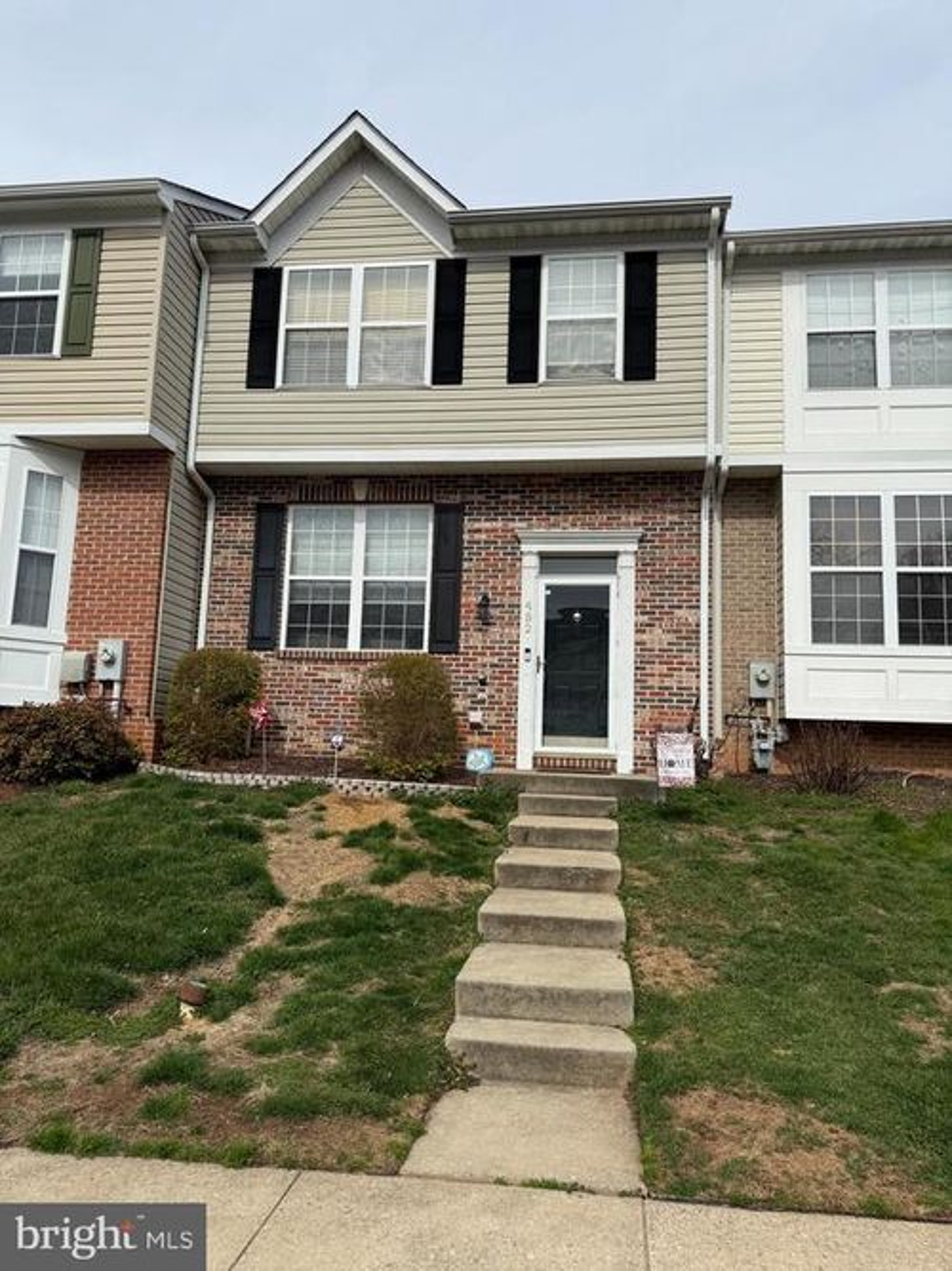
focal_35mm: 24
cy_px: 636
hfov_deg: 56.8
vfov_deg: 71.6
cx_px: 476
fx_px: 880
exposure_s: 1/5714
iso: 80
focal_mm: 6.76
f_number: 1.78
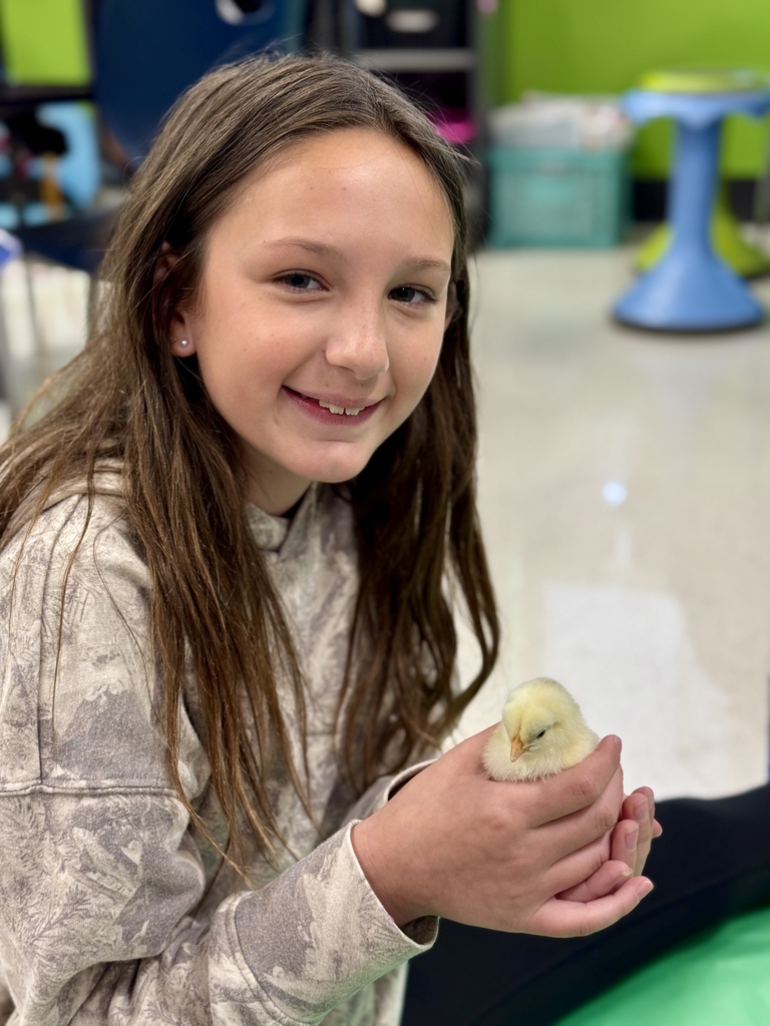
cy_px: 513
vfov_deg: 39.7
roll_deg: +2.1
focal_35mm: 48
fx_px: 1424
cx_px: 385
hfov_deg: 30.3
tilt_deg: -20.7
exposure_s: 1/60
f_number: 1.78
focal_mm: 6.76
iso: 100
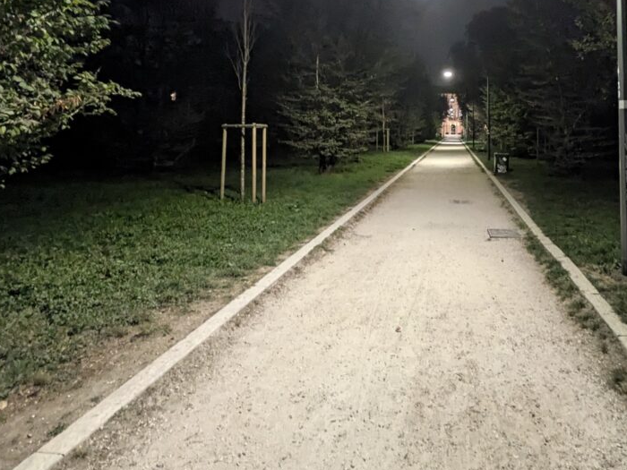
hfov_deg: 69.7
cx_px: 414
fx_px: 435
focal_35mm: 24
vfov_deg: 53.6
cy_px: 104
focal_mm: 1.85
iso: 532
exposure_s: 1/23.8
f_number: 2.2
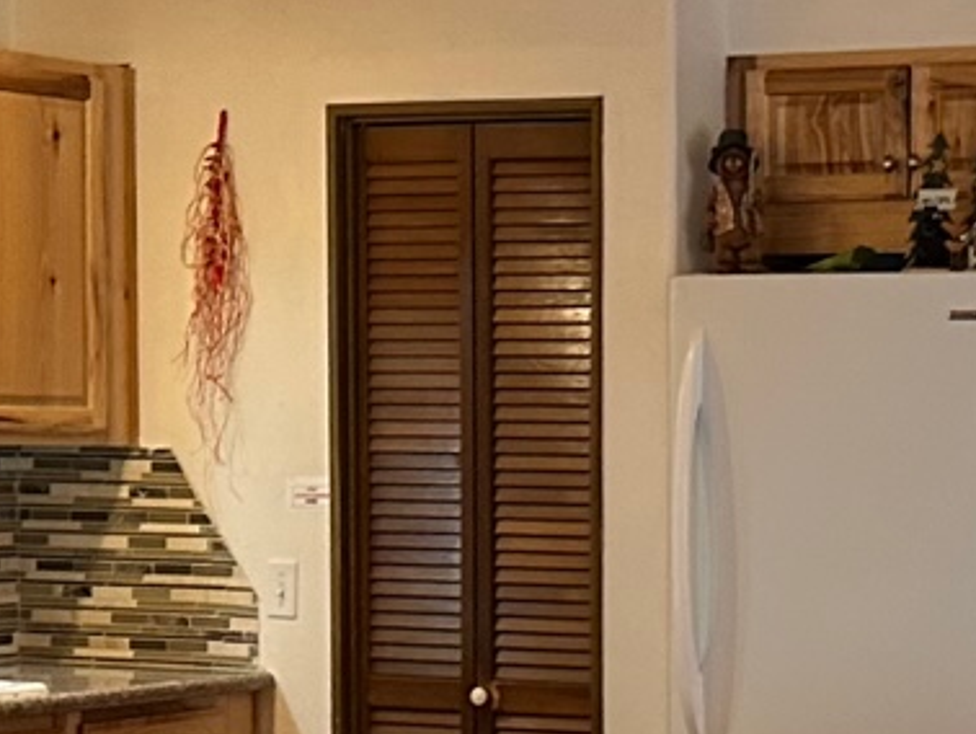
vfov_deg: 11.5
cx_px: 1033
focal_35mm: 128
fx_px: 3611
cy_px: 600
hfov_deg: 15.1
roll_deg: -0.1
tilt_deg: -3.8
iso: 400
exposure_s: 1/60
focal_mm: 6.86
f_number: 1.78
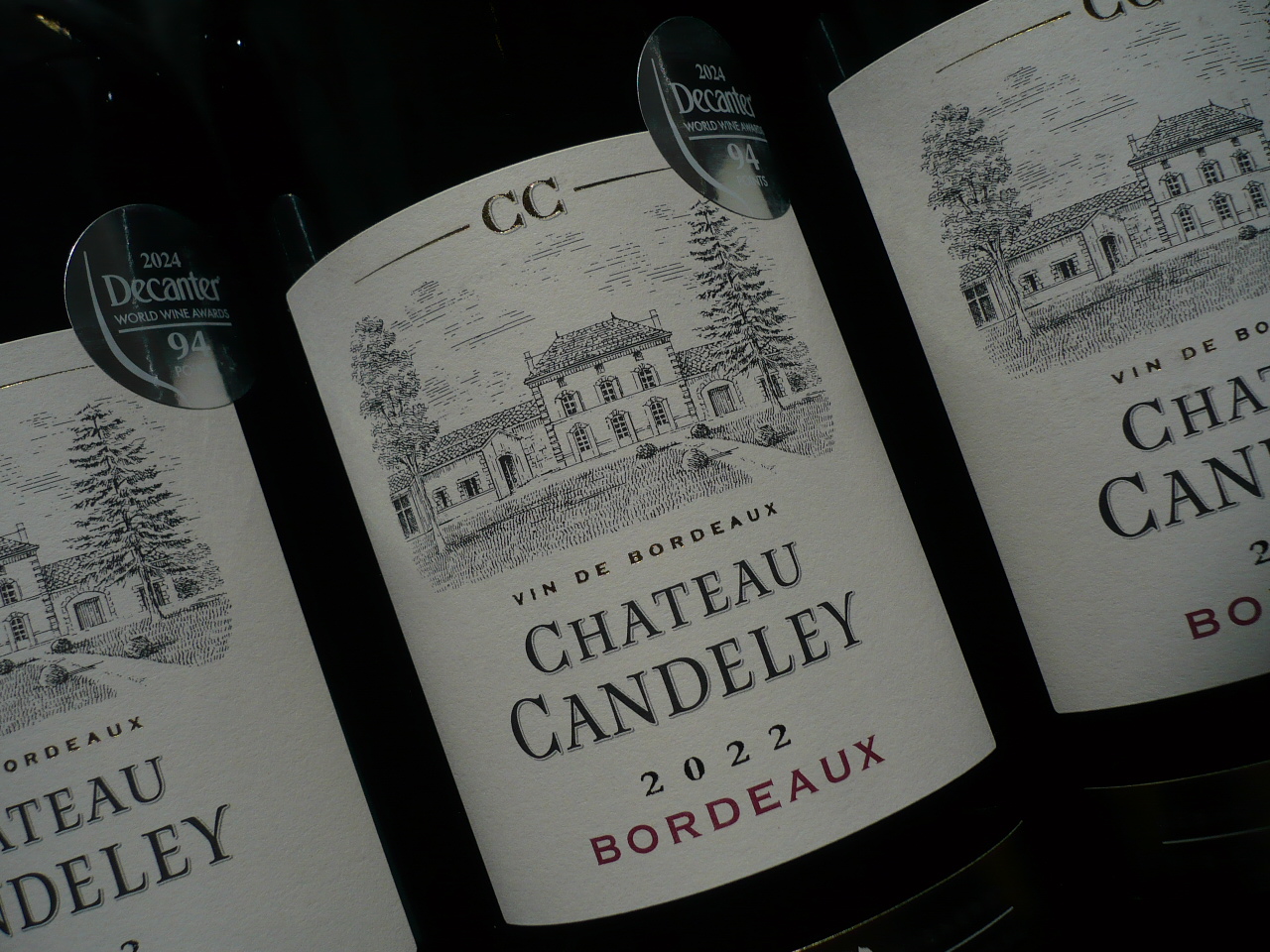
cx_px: 635
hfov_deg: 52.6
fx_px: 1284
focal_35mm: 35
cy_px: 476
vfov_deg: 40.7
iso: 100
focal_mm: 5.8
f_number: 8
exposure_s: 1/1300
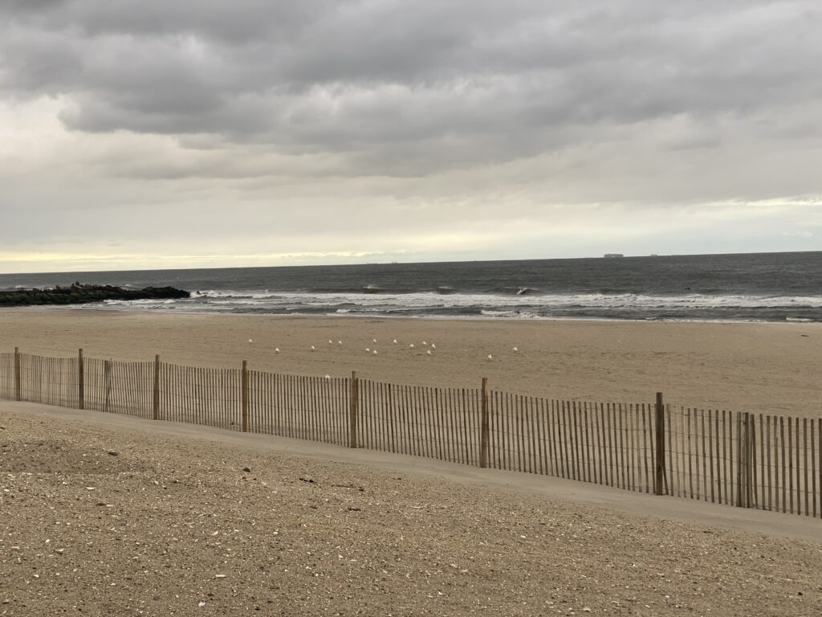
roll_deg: +1.3
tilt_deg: -2.1
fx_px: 1235
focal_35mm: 52
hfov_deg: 36.8
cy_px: 308
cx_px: 411
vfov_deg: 28.0
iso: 20
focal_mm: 6
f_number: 2
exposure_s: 1/144
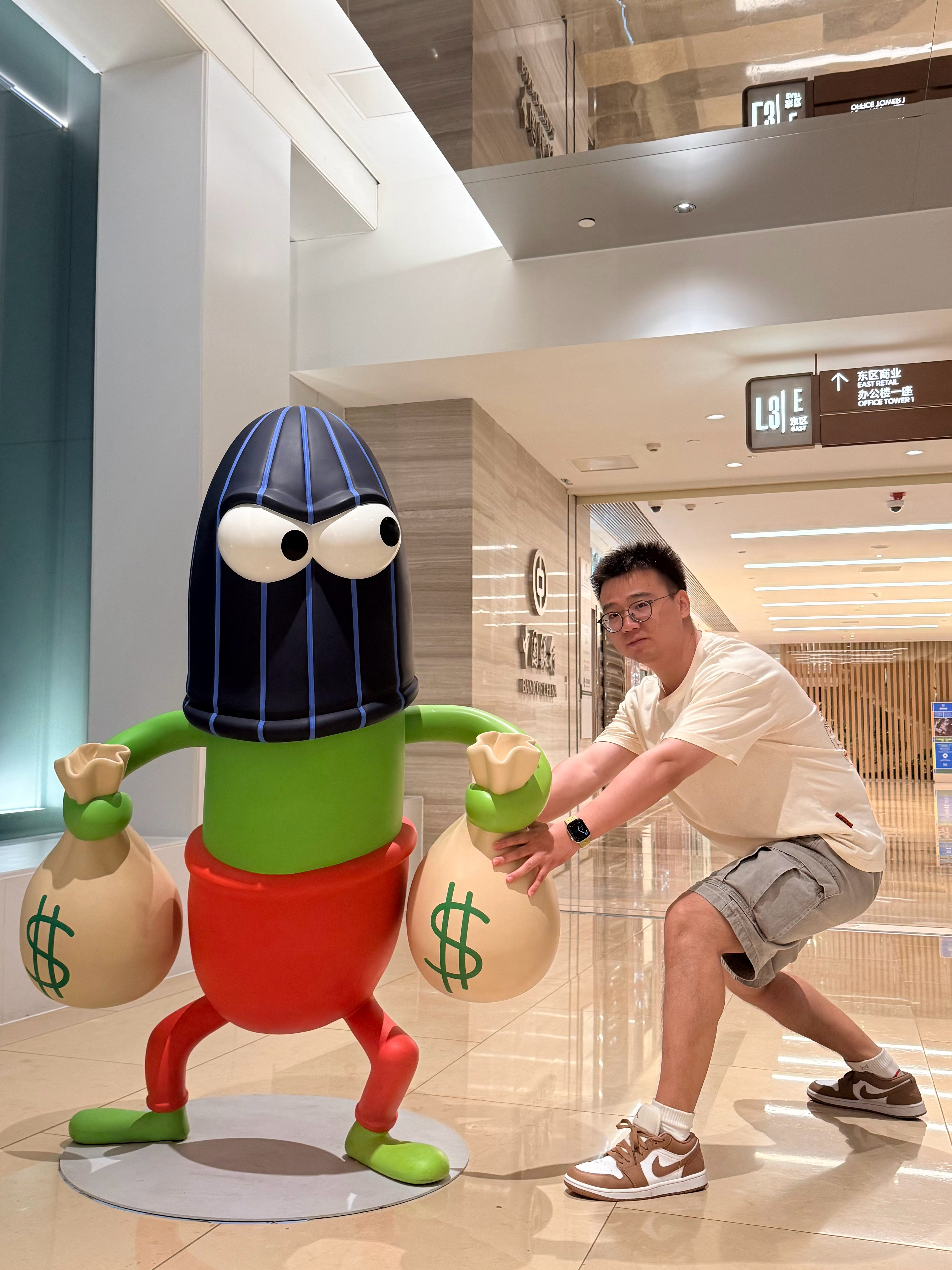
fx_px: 880
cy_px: 635
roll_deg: -0.6
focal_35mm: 24
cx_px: 476
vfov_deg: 71.6
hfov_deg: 56.8
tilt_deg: +4.3
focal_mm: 6.76
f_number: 1.78
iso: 200
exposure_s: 1/72
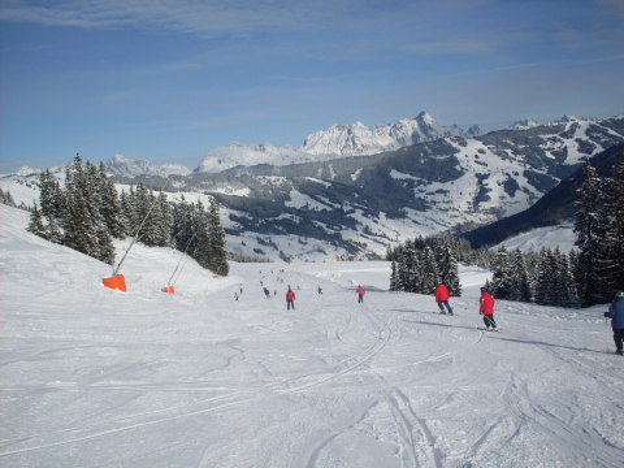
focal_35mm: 38
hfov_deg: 49.0
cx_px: 312
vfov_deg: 37.7
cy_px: 234
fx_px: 685
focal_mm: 6.3
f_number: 8.4
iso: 80
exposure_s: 1/750
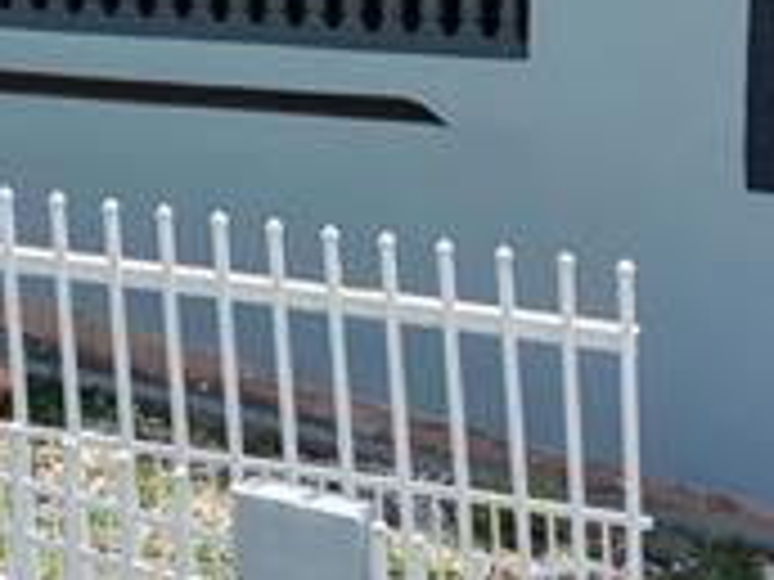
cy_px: -99
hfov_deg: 13.7
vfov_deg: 10.2
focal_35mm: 143
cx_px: 135
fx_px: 3197
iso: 400
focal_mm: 8.67
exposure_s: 1/5000
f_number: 1.8
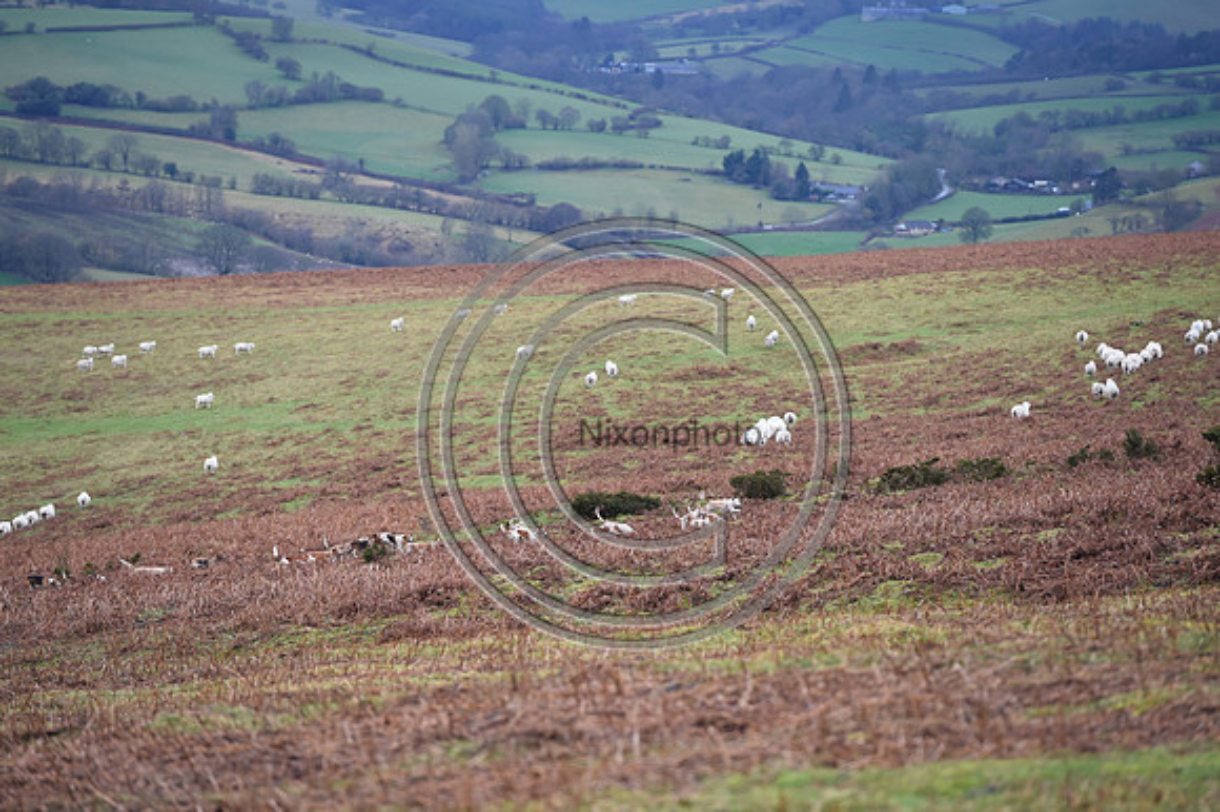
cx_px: 610
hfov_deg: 10.3
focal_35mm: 200
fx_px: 6774
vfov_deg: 6.9
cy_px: 406
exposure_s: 1/800
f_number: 4.5
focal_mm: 200
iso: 1250
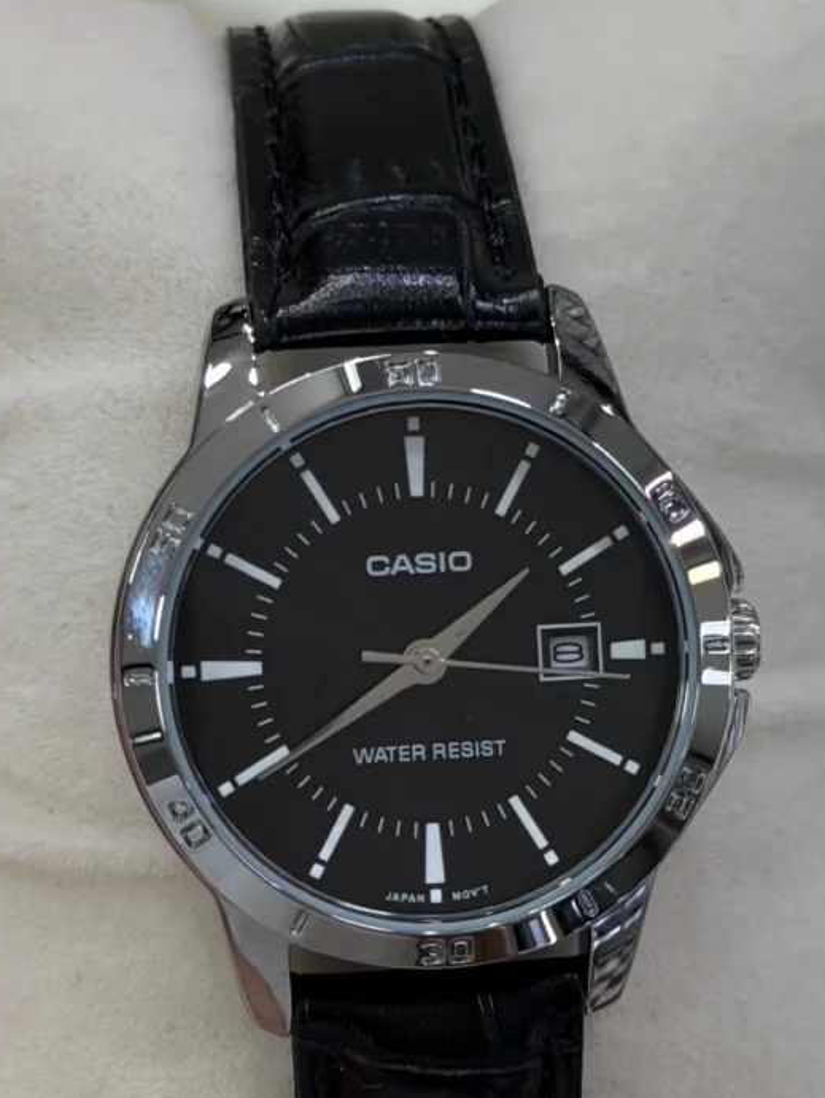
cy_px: 656
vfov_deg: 26.3
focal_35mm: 74
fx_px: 2349
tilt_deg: -63.4
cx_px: 391
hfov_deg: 19.9
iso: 64
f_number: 1.78
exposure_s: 1/503
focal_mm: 6.76
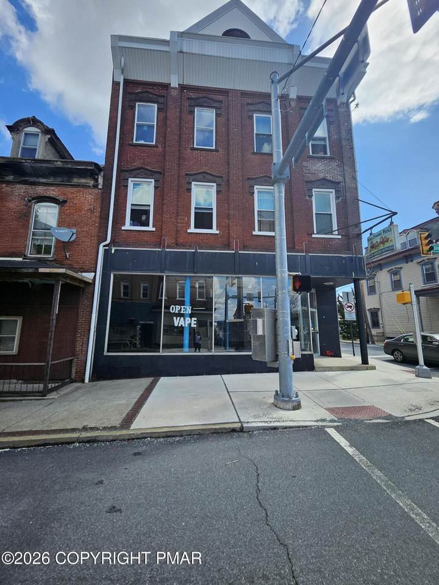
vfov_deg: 106.2
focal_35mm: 13
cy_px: 292
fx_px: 220
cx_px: 220
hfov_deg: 89.9
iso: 32
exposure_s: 1/792
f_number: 2.2
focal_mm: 1.74
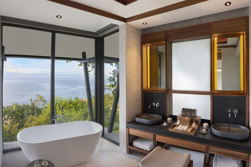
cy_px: 84
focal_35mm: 12
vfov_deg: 90.0
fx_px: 84
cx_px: 126
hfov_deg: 112.6
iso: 160
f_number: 11
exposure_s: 1
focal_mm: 12
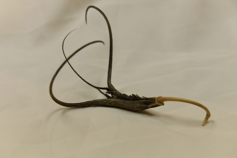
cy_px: 79
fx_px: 461
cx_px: 118
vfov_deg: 19.5
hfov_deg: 28.8
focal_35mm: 70
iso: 640
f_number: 8
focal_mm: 70
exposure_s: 1/50
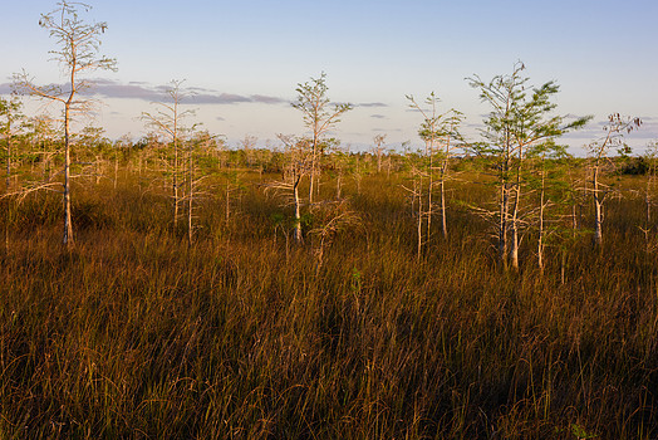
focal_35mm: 64
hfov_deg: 31.4
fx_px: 1170
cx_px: 324
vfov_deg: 21.3
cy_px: 205
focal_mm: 54
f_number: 16
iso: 640
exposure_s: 1/125
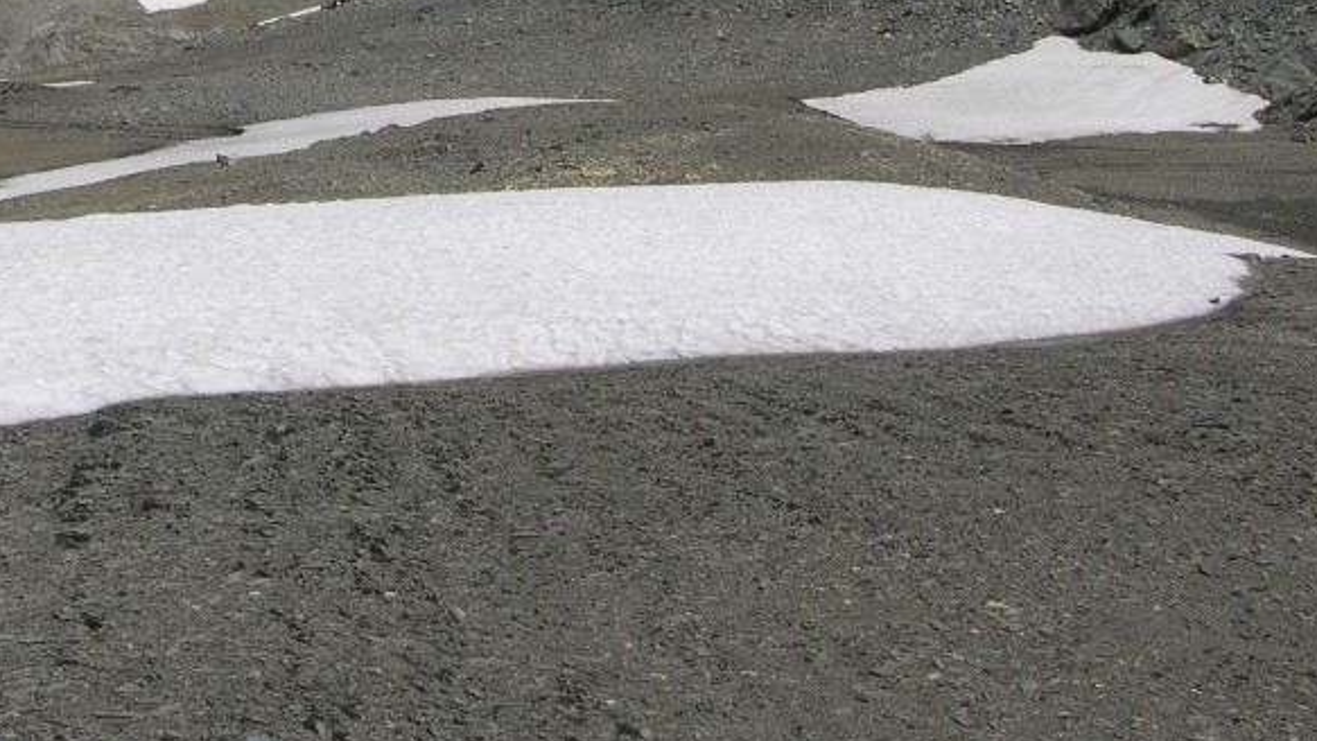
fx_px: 2340
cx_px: 355
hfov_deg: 31.0
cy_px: -97
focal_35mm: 67
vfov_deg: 17.3
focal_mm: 8.9
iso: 50
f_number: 8
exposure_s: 1/359
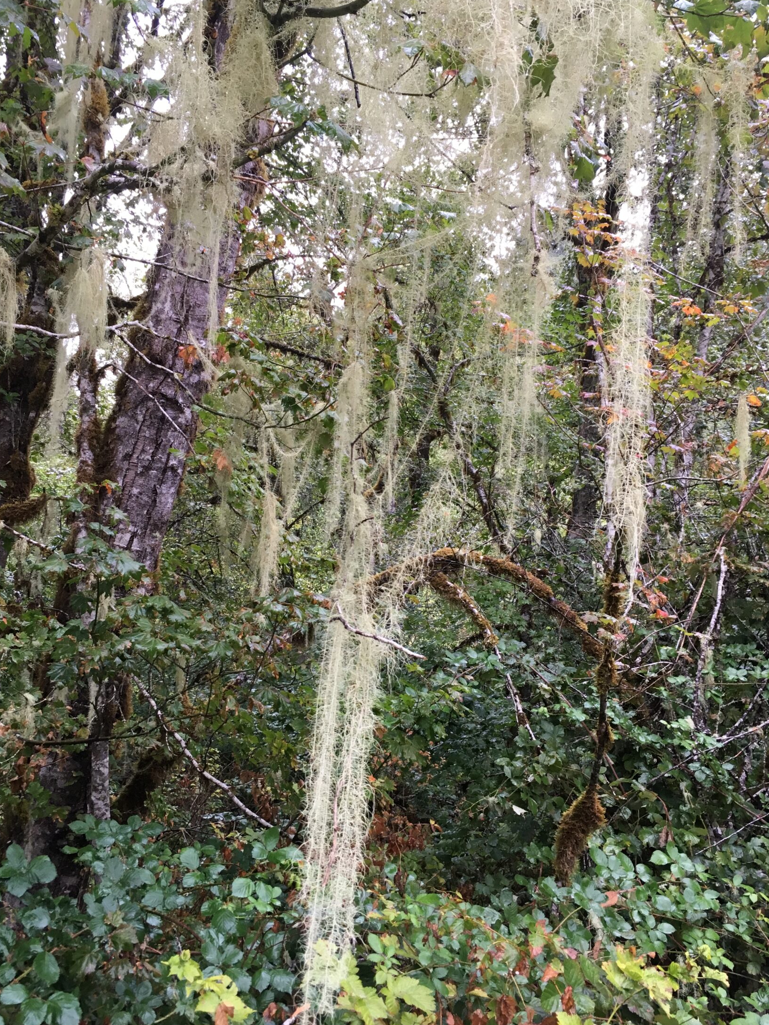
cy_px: 516
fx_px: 1007
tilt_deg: +12.6
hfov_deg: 41.7
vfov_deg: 54.0
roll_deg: -0.4
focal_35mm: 34
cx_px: 339
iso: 25
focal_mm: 4.15
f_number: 2.2
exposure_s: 1/30
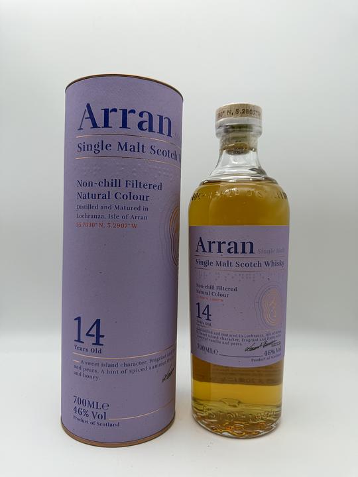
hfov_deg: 56.8
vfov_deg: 71.6
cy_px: 238
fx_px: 331
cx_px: 179
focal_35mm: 24
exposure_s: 1/318
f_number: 1.78
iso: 80
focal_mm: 6.76
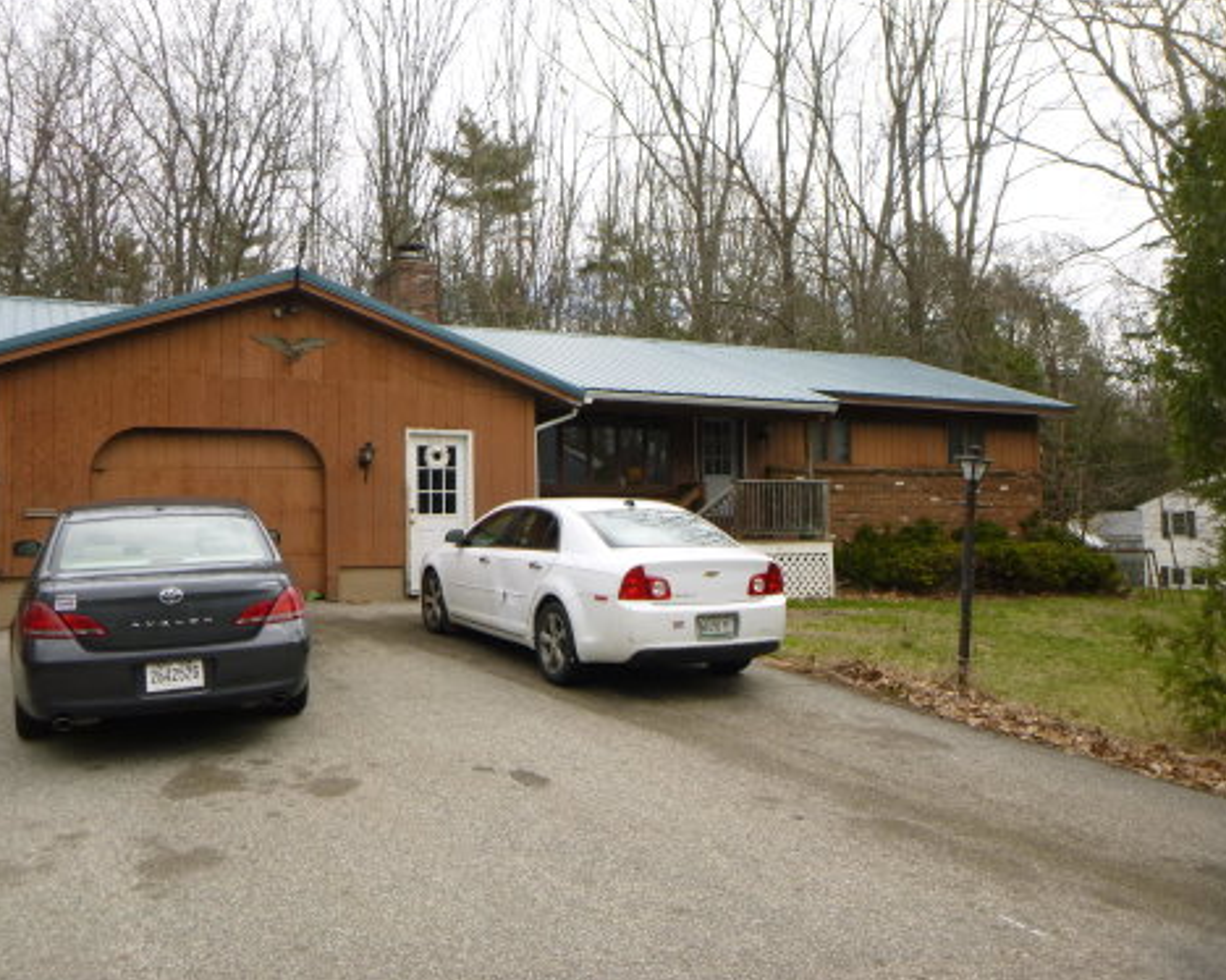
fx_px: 1124
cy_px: 485
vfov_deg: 47.1
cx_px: 576
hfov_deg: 57.2
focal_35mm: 31
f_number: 4.1
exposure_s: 1/250
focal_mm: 5.2
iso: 100
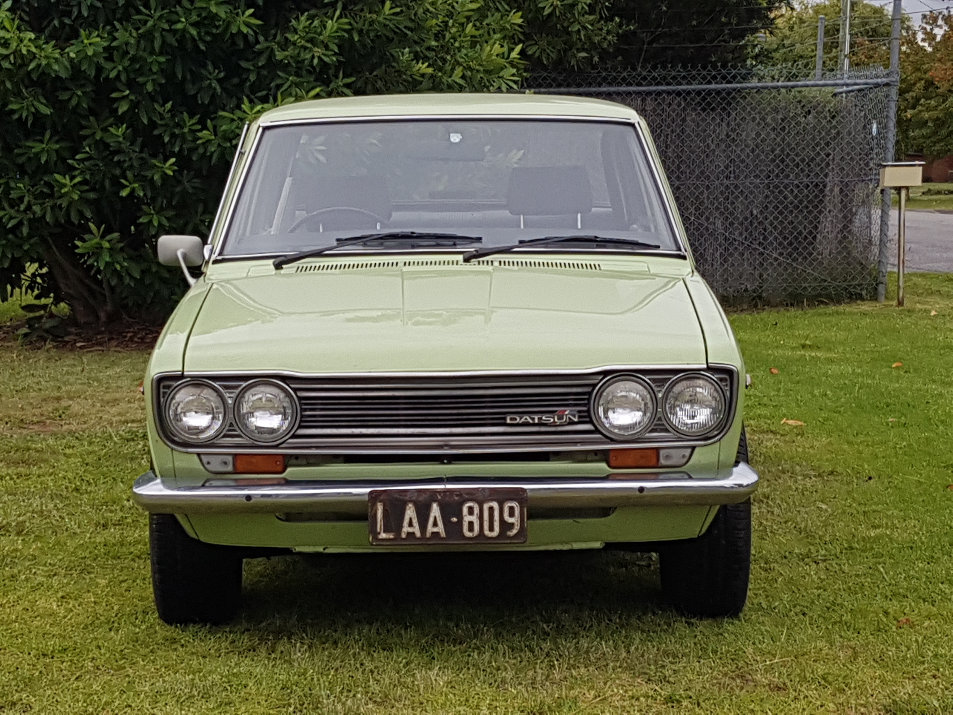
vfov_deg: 53.1
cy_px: 358
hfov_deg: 67.3
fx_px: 716
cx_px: 476
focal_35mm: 26
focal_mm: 4.2
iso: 40
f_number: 1.7
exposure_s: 1/824
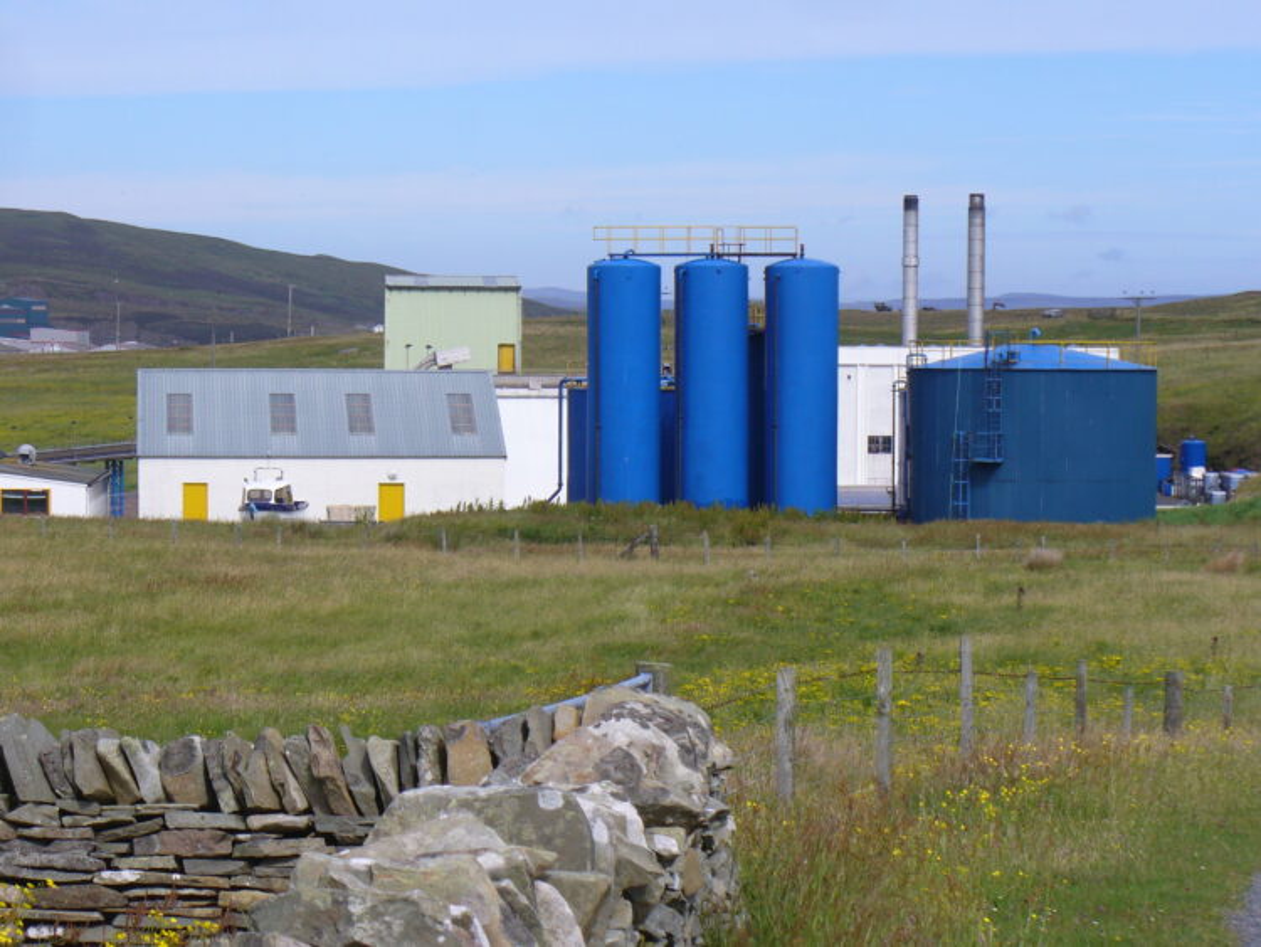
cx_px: 630
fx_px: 3571
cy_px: 474
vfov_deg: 15.1
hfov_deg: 20.0
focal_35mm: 98
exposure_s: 1/320
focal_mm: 16.1
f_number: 7
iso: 80
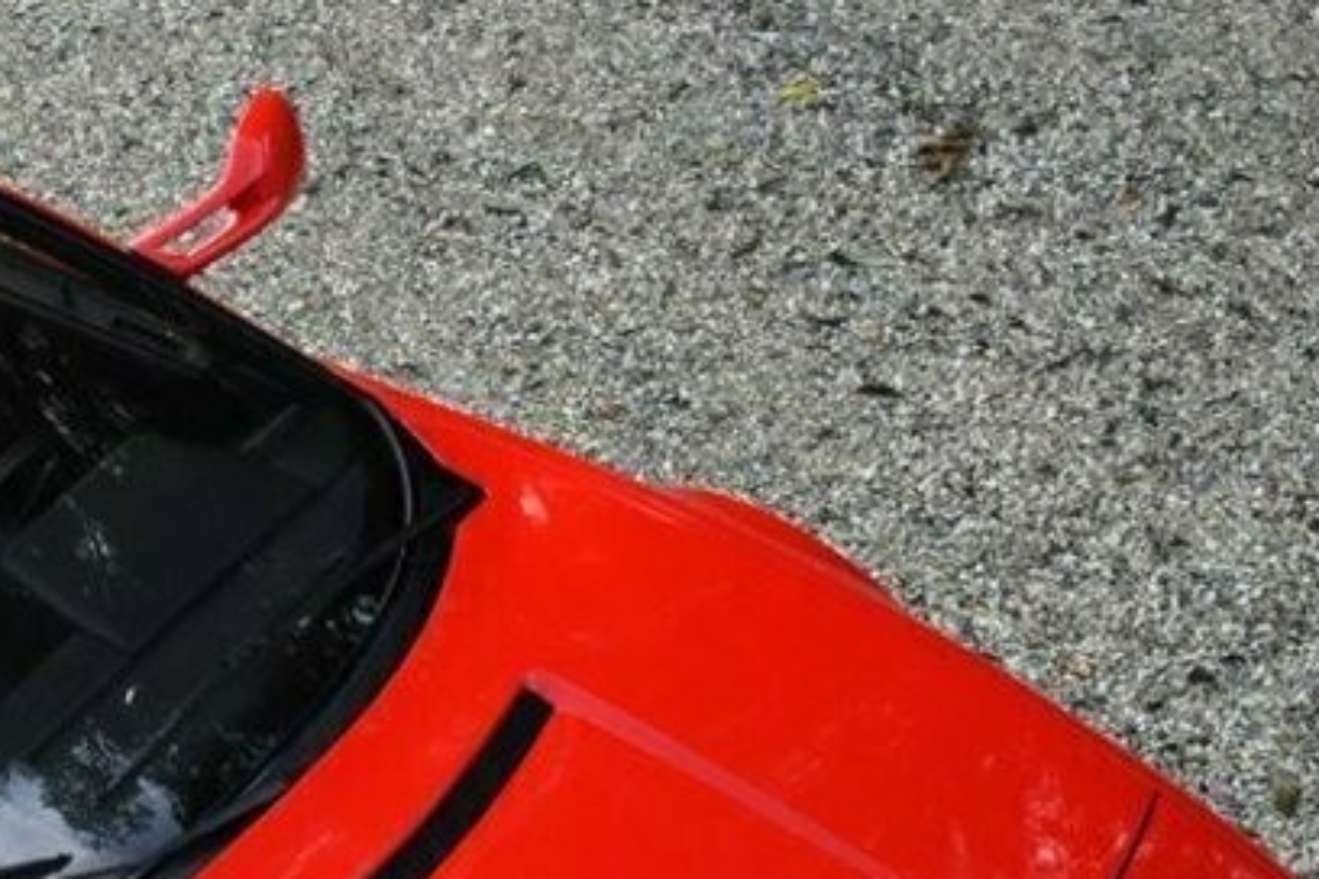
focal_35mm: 106
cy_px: 902
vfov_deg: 12.7
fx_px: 3883
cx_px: -226
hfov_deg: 18.4
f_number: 3.8
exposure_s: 1/250
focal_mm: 24
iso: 560
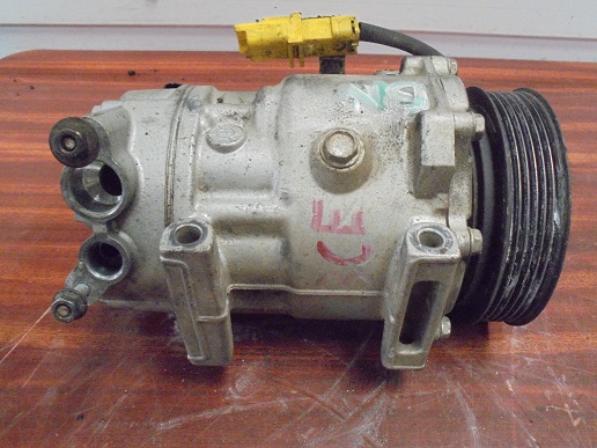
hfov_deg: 61.7
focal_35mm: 29
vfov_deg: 48.2
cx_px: 298
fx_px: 500
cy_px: 224
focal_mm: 5.3
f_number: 3.7
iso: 800
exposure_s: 1/20
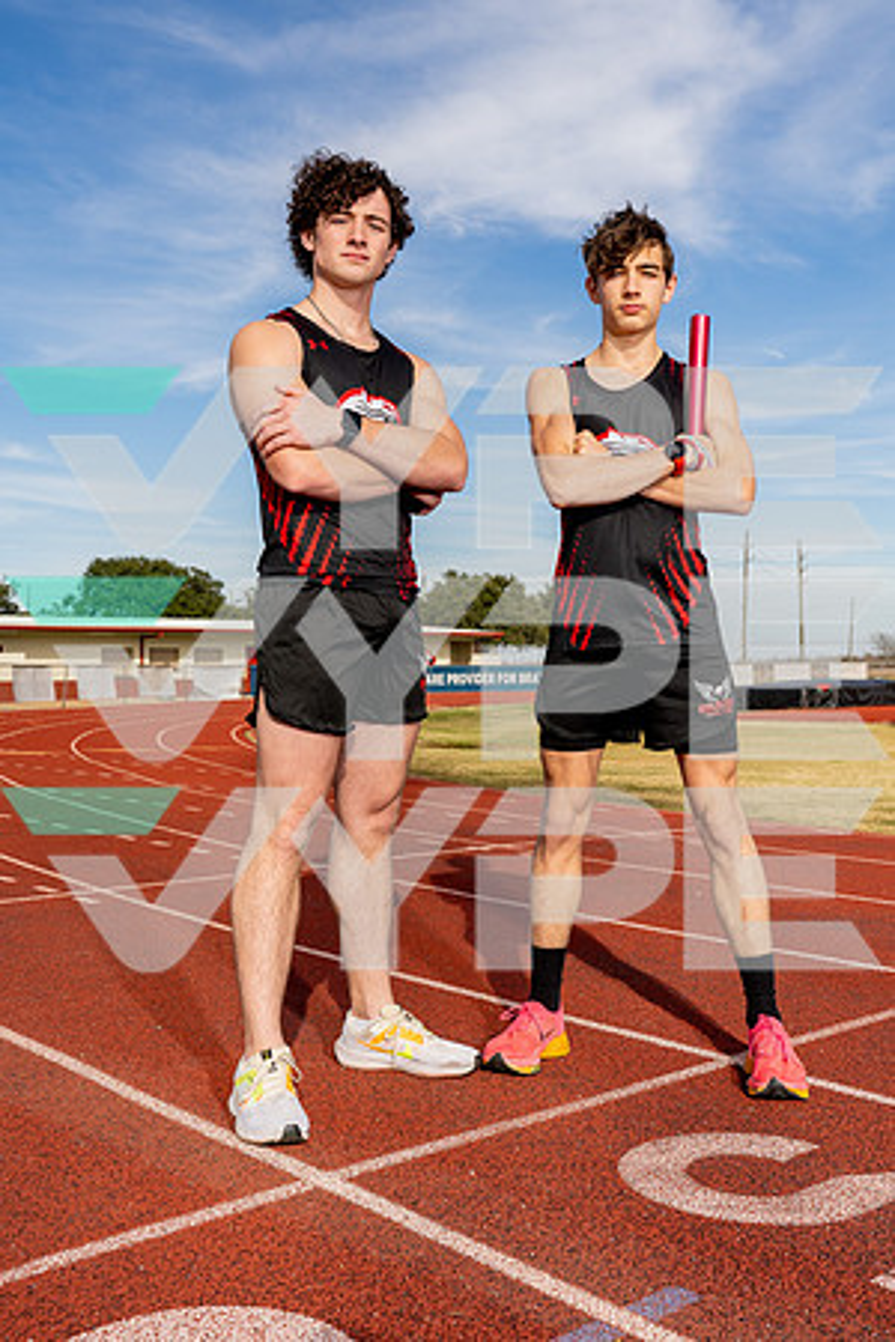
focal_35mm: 37
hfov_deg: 35.9
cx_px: 448
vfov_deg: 51.9
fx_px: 1380
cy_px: 671
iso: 100
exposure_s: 1/250
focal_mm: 37
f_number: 8
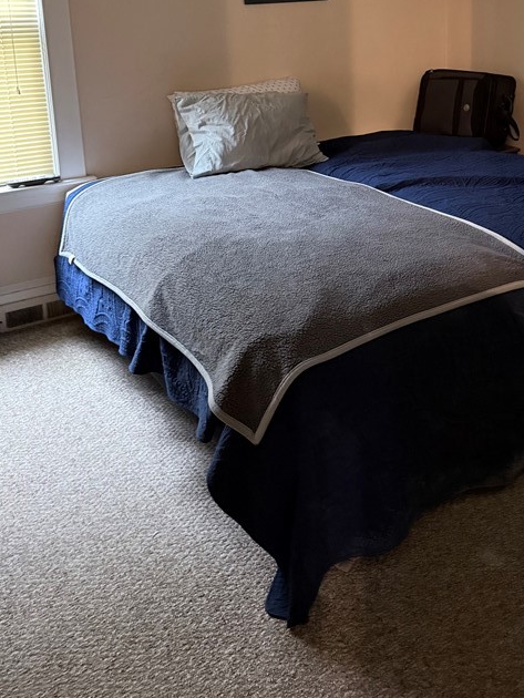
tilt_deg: -11.3
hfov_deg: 36.3
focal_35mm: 39
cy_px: 137
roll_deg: +1.9
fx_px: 787
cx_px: 363
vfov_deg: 45.4
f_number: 1.78
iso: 1000
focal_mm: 6.76
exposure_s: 1/30
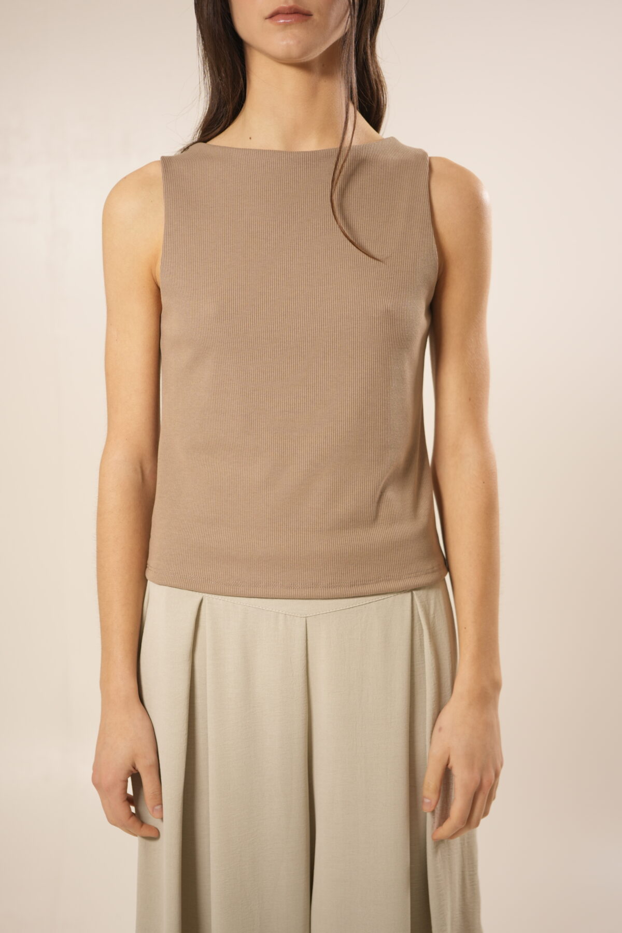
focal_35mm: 50
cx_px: 311
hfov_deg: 27.0
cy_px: 466
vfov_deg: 39.6
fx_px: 1296
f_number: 2.8
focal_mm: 50
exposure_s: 1/60
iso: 400
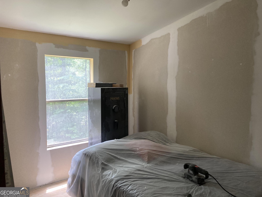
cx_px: 131
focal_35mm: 28
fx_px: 212
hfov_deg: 63.4
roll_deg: -1.0
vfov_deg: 49.7
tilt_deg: -3.9
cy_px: 98
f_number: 1.8
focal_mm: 3.99
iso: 100
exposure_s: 1/60
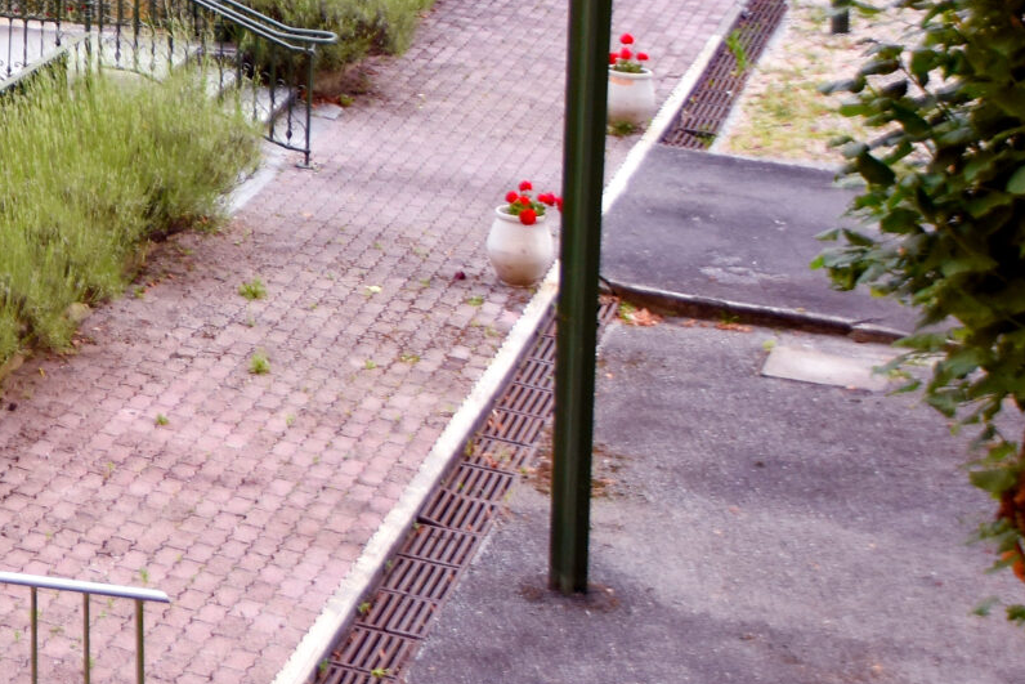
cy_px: -243
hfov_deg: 15.4
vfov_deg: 11.1
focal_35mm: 121
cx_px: -590
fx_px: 3434
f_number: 3.8
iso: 320
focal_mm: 25
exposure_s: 1/160
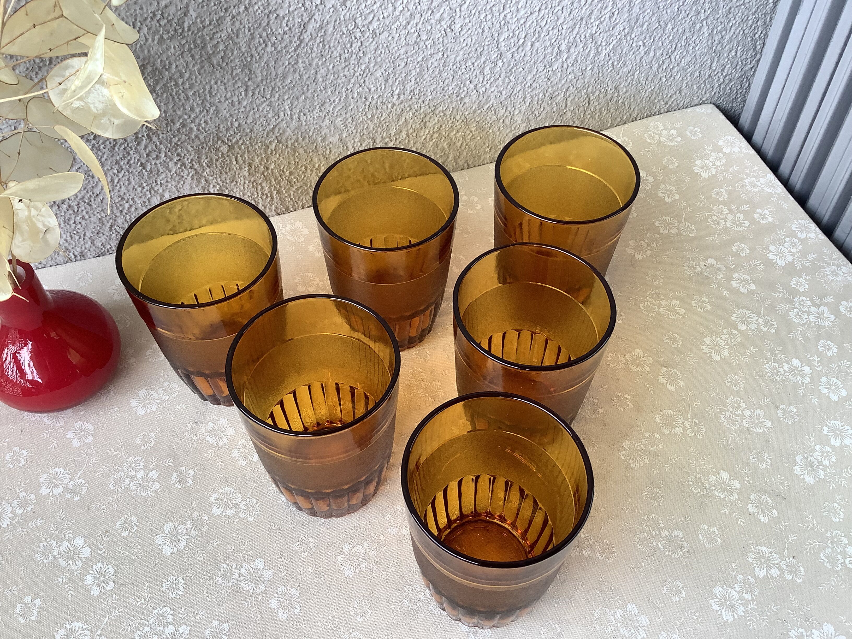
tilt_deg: -51.0
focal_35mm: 31
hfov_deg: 58.4
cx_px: 426
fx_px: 763
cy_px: 320
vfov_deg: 45.4
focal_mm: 3.3
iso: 64
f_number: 2.4
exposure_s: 1/60
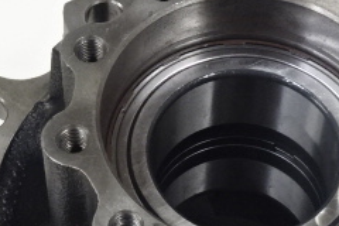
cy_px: 246
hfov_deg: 20.4
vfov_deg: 13.4
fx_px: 942
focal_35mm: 100
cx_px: 210
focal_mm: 6.17
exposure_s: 1/40
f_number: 4
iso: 800
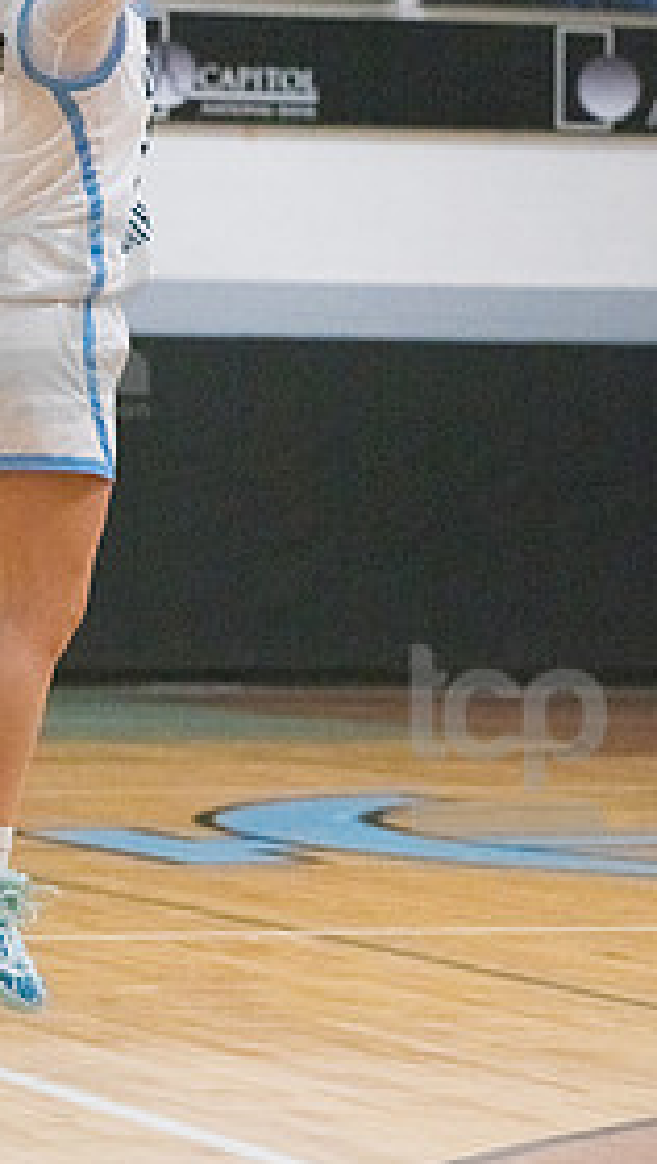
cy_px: 308
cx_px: 50
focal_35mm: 185
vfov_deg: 11.6
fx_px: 5716
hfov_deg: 6.6
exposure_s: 1/1250
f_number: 5
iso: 10000
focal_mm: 110
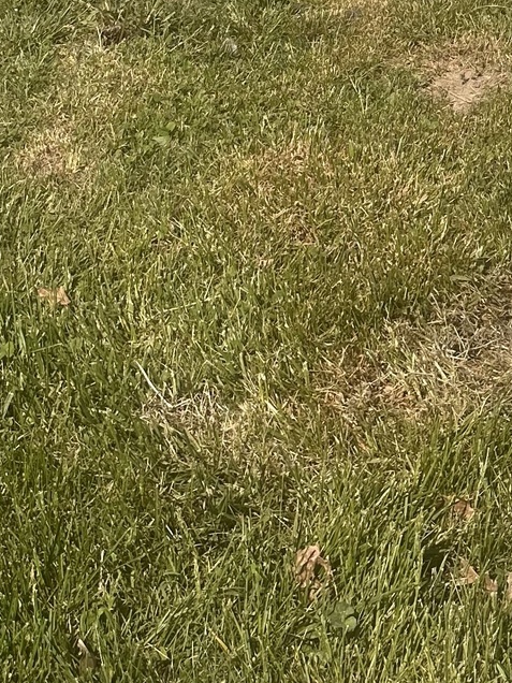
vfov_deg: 19.9
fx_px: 1716
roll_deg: +0.5
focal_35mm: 87
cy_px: -299
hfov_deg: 17.0
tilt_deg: -10.1
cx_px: 301
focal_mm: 6.86
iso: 80
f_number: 1.78
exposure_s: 1/6211
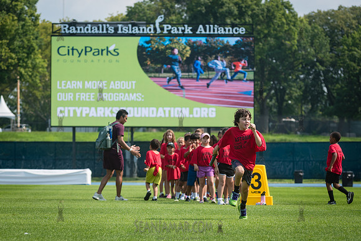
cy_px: 147
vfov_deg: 7.0
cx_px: 197
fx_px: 1963
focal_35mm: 196
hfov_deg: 10.5
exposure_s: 1/640
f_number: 5.6
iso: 160
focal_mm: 155
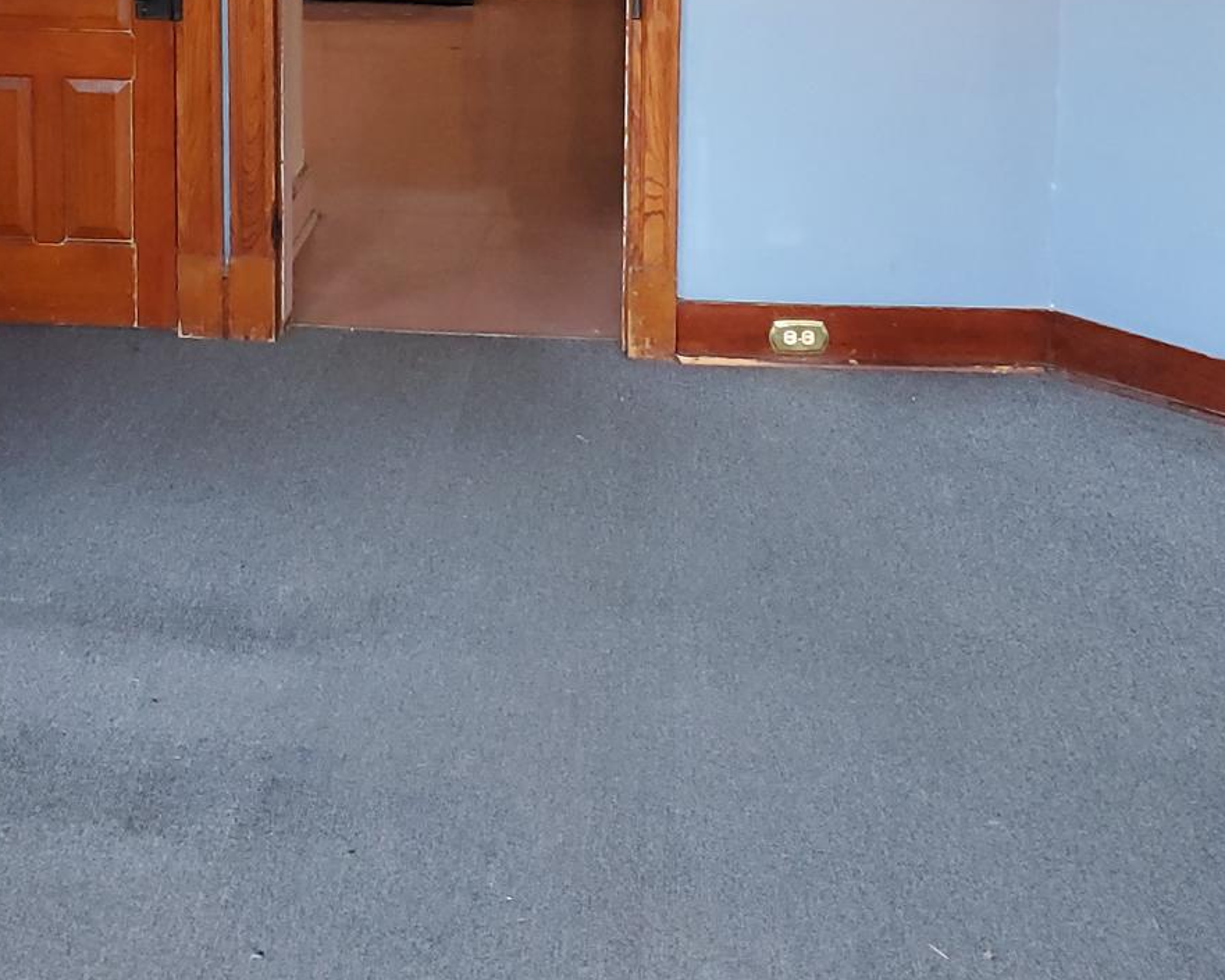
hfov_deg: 31.7
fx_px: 2139
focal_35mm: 59
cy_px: -18
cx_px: 406
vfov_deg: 24.5
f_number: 1.5
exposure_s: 1/60
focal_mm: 4.3
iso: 250
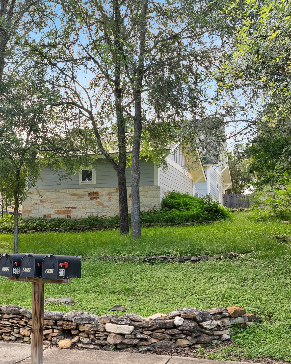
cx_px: 58
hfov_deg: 35.3
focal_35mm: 41
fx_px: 441
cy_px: 182
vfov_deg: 44.8
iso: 100
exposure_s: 1/13
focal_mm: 29
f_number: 8
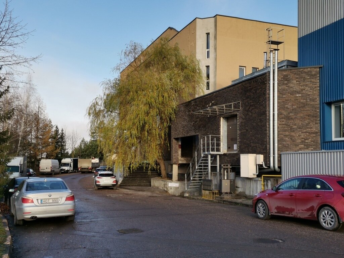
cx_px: 172
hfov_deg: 47.9
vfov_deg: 36.8
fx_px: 388
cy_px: 129
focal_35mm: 39
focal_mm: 4.75
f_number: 1.8
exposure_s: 1/758
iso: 50
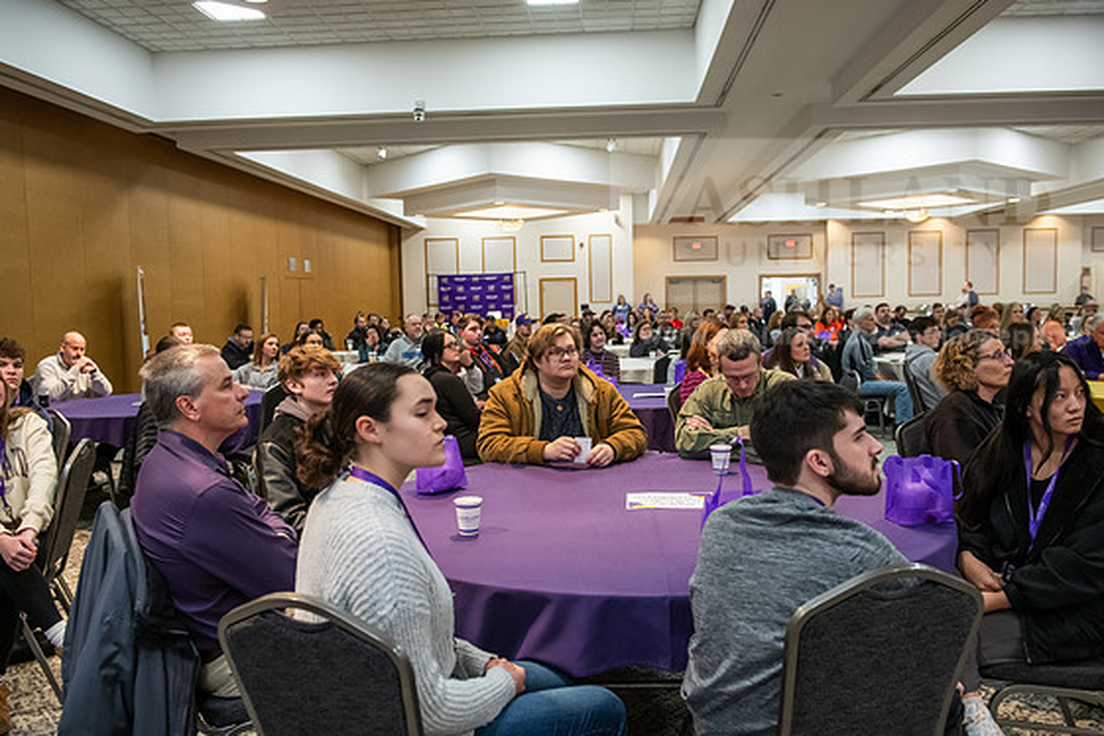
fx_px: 920
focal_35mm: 30
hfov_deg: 61.9
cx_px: 551
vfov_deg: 43.6
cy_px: 377
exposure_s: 1/125
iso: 2000
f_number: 3.5
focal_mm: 29
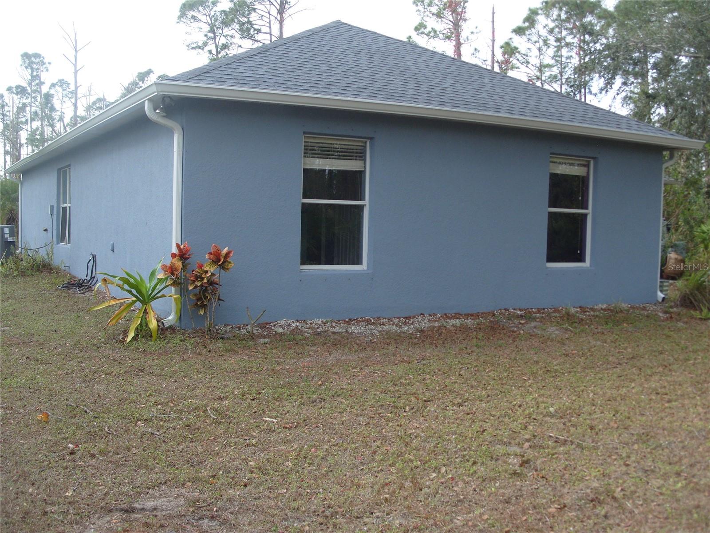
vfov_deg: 40.7
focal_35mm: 35
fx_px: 718
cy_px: 266
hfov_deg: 52.6
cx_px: 355
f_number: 2.8
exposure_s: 1/500
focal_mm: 7.8
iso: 80
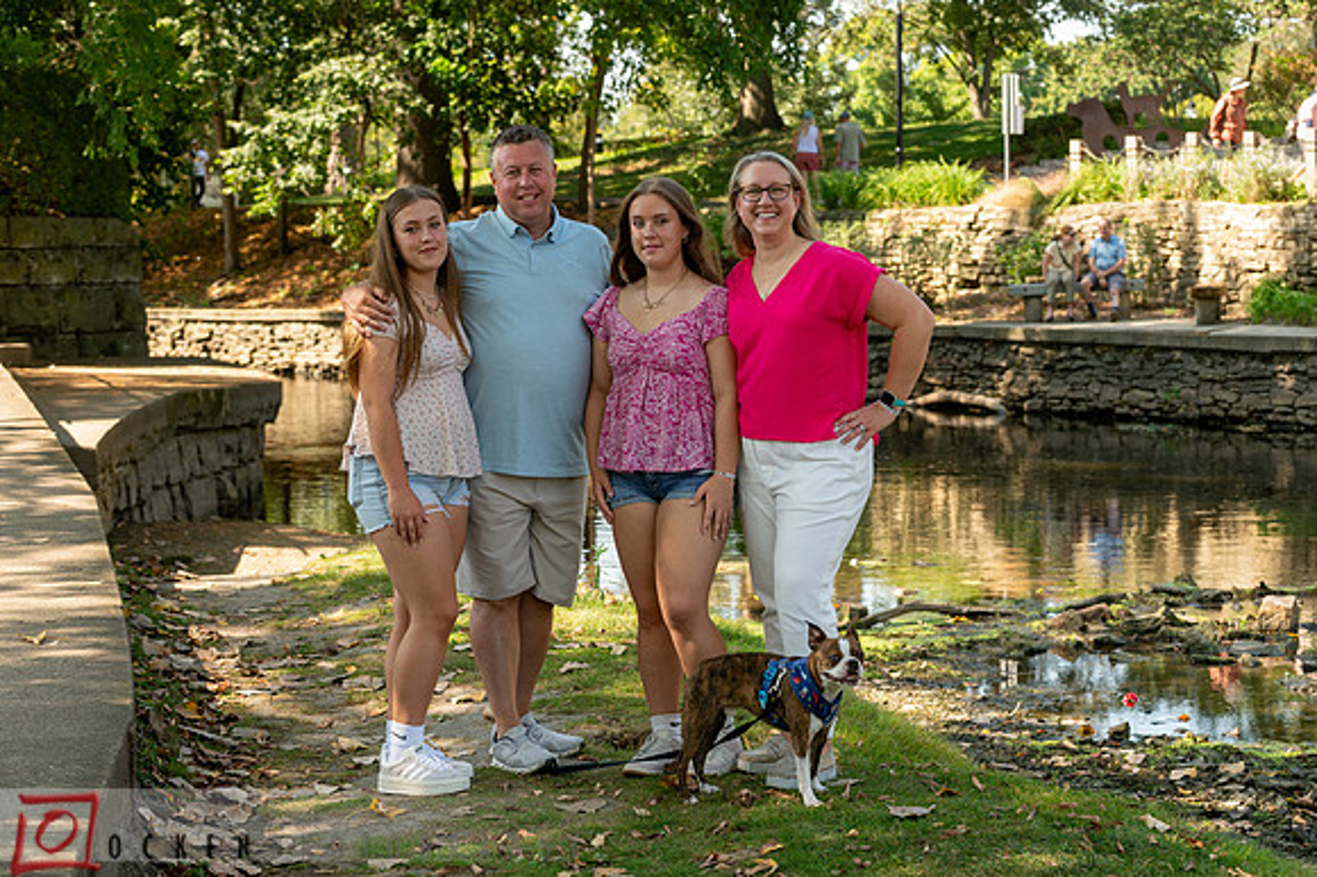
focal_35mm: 80
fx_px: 2929
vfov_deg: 17.0
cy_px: 446
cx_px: 703
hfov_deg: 25.3
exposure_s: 1/160
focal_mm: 75
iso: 250
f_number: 5
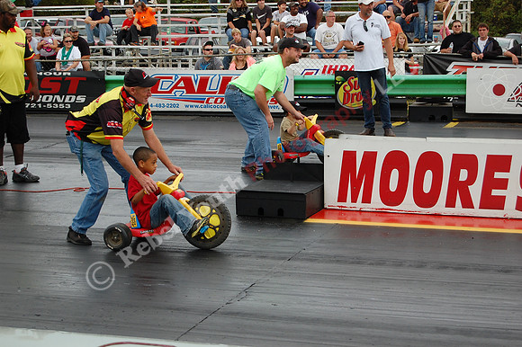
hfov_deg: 24.6
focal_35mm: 82
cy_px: 174
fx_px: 1196
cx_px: 261
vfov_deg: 16.5
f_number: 5.6
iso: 400
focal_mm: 55
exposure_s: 1/640
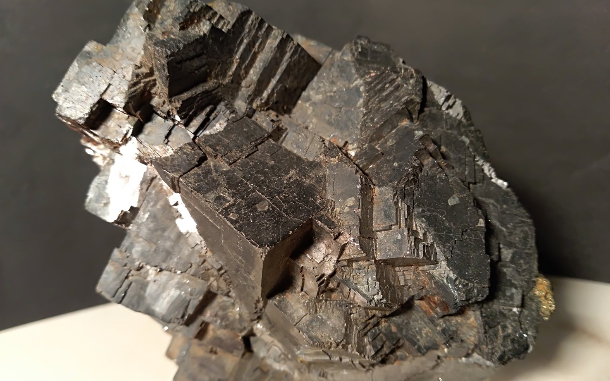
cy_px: 199
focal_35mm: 28
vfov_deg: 44.5
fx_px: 465
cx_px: 301
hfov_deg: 66.5
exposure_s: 1/33.3
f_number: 2
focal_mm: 3.54
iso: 150
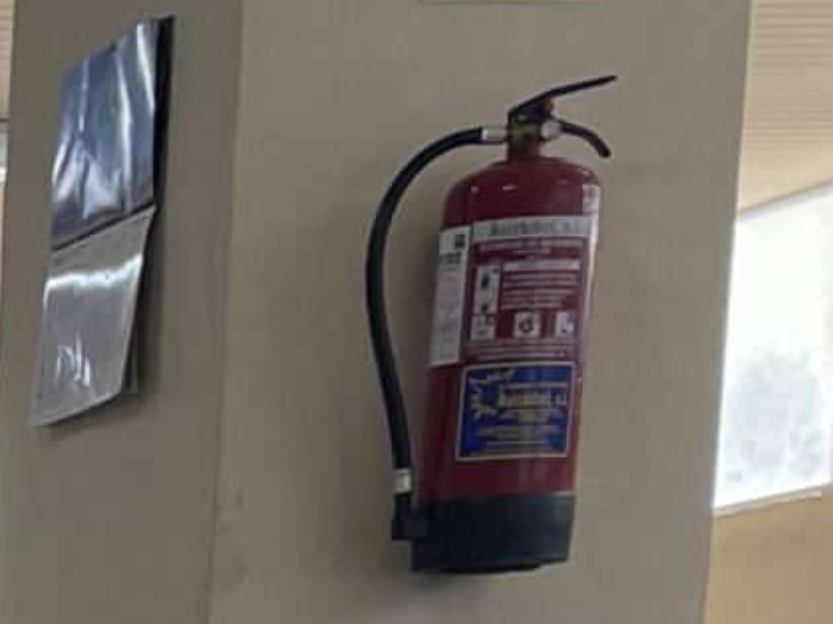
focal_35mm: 159
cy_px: 1729
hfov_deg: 10.1
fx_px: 3825
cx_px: -1421
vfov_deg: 8.2
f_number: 1.6
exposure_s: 1/100
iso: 50
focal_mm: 4.2
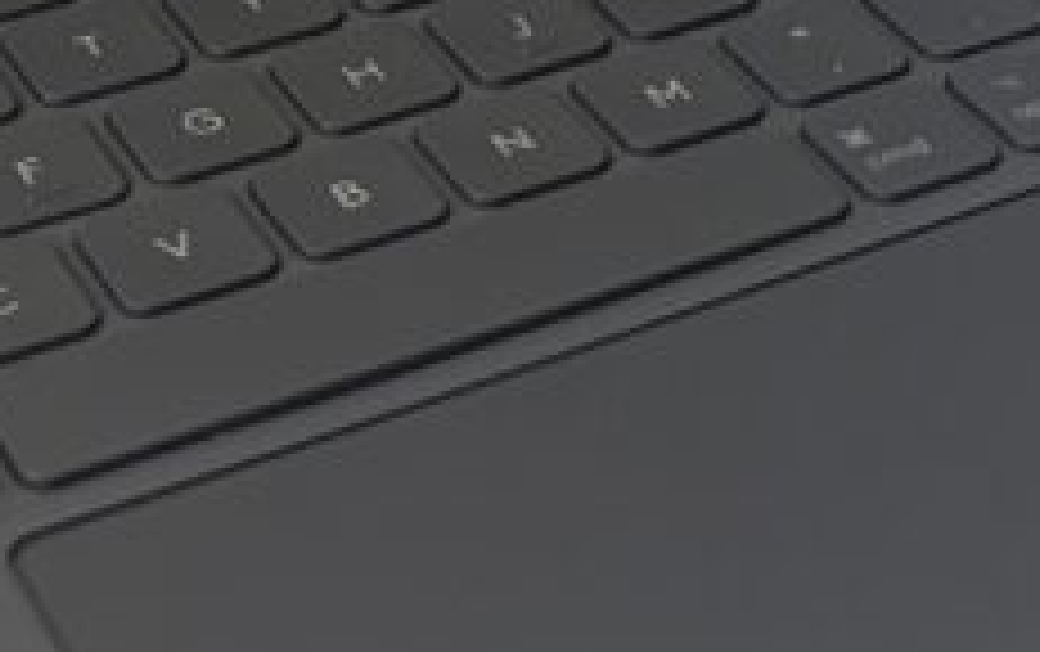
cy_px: -899
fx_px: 3462
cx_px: 702
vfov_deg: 9.6
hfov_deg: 17.0
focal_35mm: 122
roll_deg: -0.2
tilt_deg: -17.0
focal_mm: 5.96
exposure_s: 1/122
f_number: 1.6
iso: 125
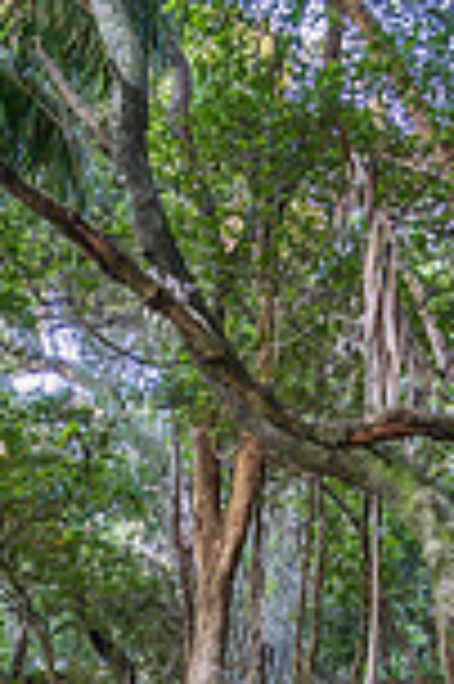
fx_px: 1517
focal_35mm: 80
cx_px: 303
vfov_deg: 24.2
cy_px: 698
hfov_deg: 17.0
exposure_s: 1/25
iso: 400
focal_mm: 18
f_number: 5
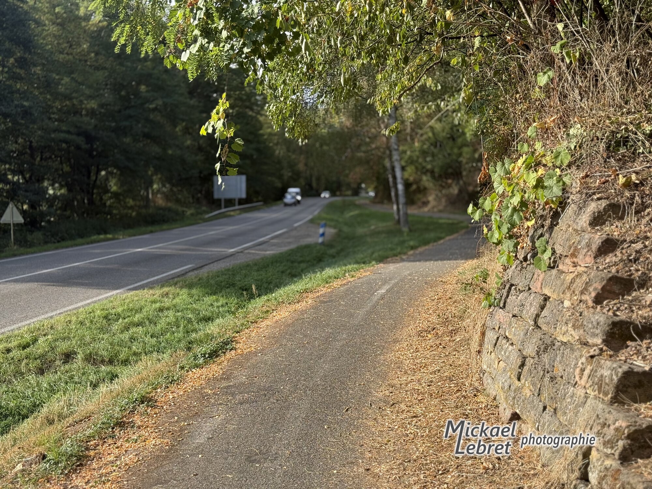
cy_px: 244
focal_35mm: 48
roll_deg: +0.2
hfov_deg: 39.7
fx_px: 904
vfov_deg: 30.3
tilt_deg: -1.4
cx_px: 326
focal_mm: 6.76
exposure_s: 1/1133
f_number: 1.78
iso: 64
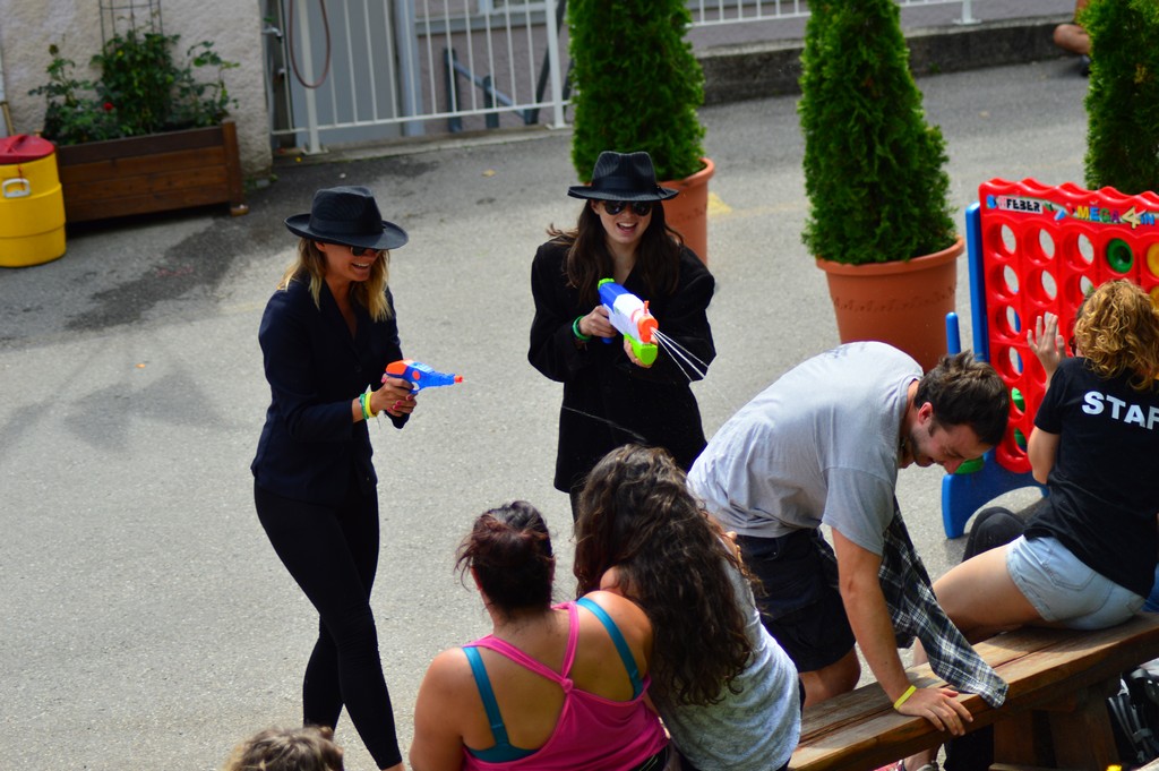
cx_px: 580
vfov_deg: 13.0
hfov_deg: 19.5
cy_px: 386
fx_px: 3378
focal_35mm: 105
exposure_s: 1/400
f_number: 4
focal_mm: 70
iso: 100
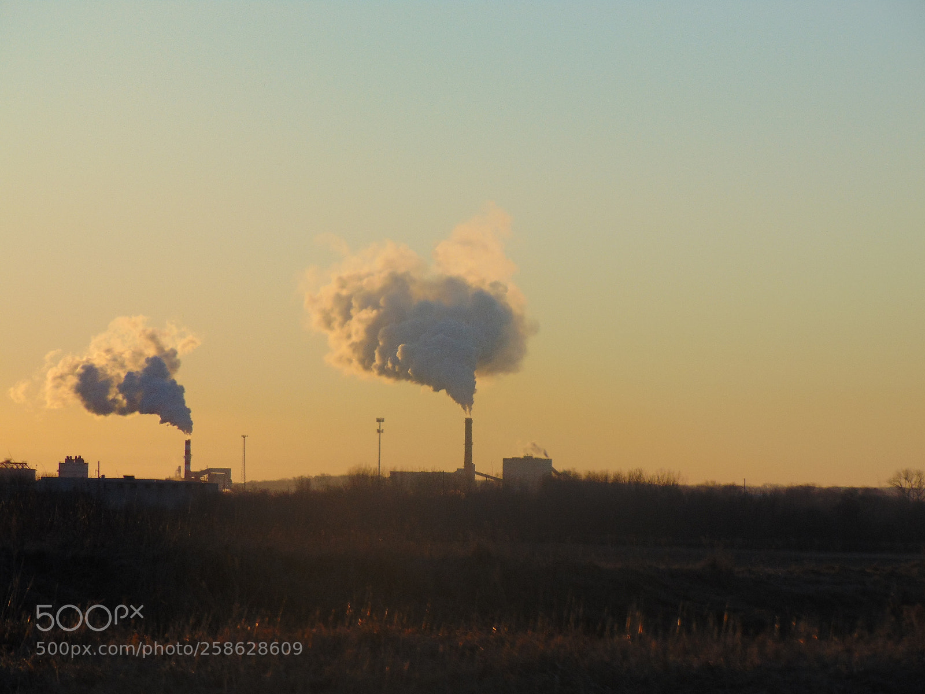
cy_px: 347
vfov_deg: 7.3
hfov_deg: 9.7
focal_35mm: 203
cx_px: 462
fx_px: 5425
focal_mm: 36.4
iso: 80
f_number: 4.1
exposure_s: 1/640
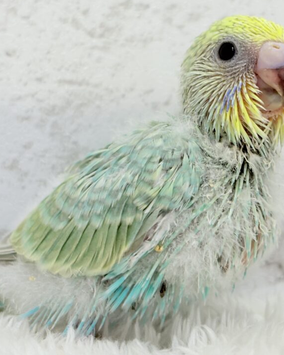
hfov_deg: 18.0
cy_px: 133
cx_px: 171
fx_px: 894
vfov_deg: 22.4
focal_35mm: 85
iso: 80
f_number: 1.6
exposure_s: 1/100
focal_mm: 5.96
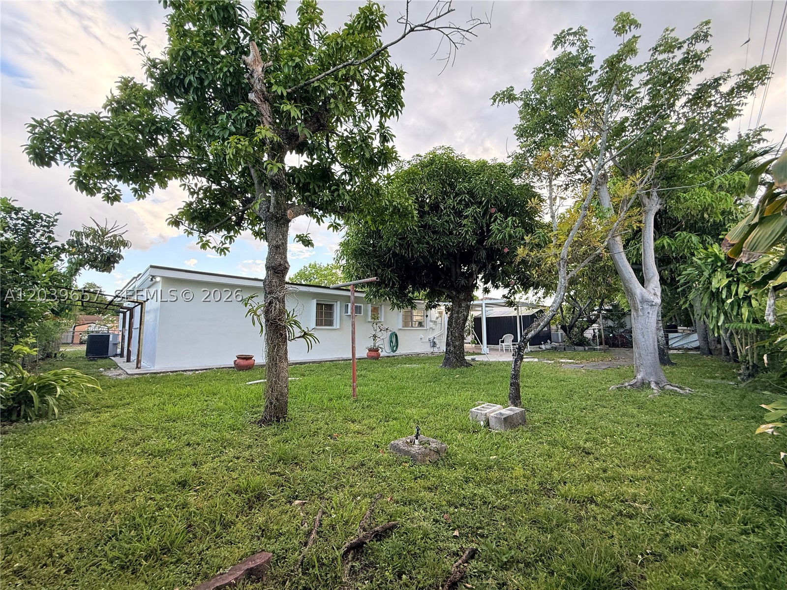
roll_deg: +0.7
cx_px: 394
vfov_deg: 85.7
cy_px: 295
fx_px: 318
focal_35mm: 14
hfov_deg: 102.1
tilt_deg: +8.4
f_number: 2.2
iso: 100
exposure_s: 1/99
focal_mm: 2.22
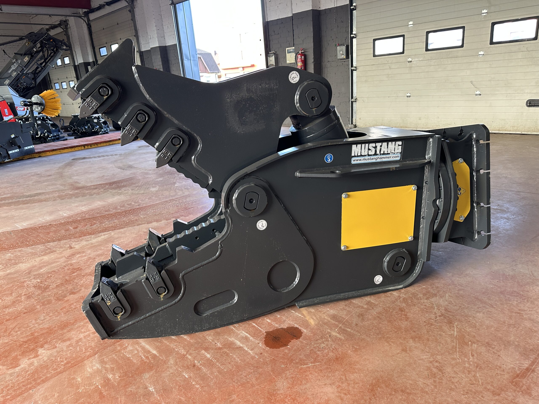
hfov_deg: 71.6
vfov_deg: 56.8
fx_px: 374
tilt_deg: -16.5
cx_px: 270
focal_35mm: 24
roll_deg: +5.0
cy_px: 202
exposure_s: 1/100
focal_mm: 6.86
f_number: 1.78
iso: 160
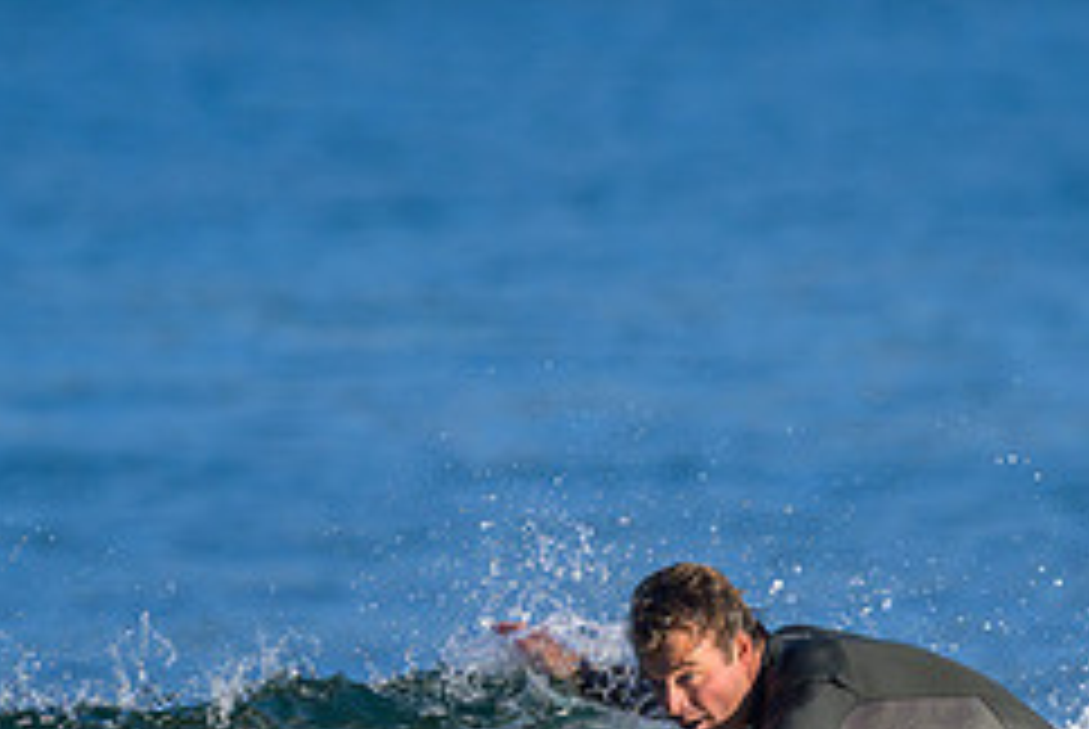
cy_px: 562
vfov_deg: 0.5
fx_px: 78259
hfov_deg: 0.8
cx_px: 600
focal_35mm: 2584
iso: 220
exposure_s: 1/1000
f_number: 6.3
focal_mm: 800
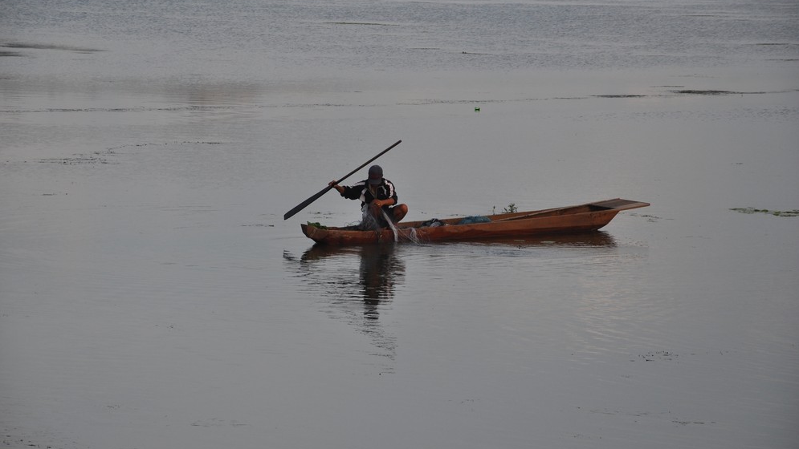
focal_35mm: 166
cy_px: 217
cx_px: 401
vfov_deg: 7.3
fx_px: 3507
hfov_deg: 13.0
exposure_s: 1/640
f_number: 5.6
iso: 220
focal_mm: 105
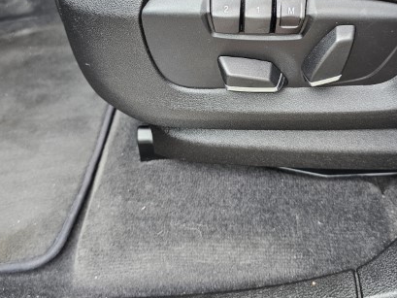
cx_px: 233
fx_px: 413
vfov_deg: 38.5
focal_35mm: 36
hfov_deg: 51.1
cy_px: 69
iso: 200
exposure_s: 1/180
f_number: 1.7
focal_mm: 6.3
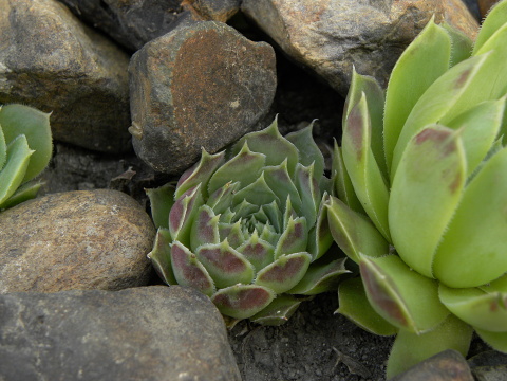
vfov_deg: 19.6
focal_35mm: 75
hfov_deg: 26.0
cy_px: 190
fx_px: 1098
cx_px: 254
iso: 100
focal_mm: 13.4
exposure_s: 1/80
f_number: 4
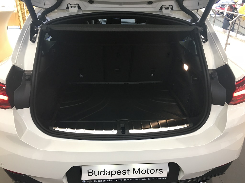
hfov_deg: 61.7
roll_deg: -0.5
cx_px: 122
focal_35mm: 29
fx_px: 205
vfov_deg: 48.2
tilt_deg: -26.2
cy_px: 92
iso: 125
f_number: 2.2
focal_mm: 4.15
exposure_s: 1/33
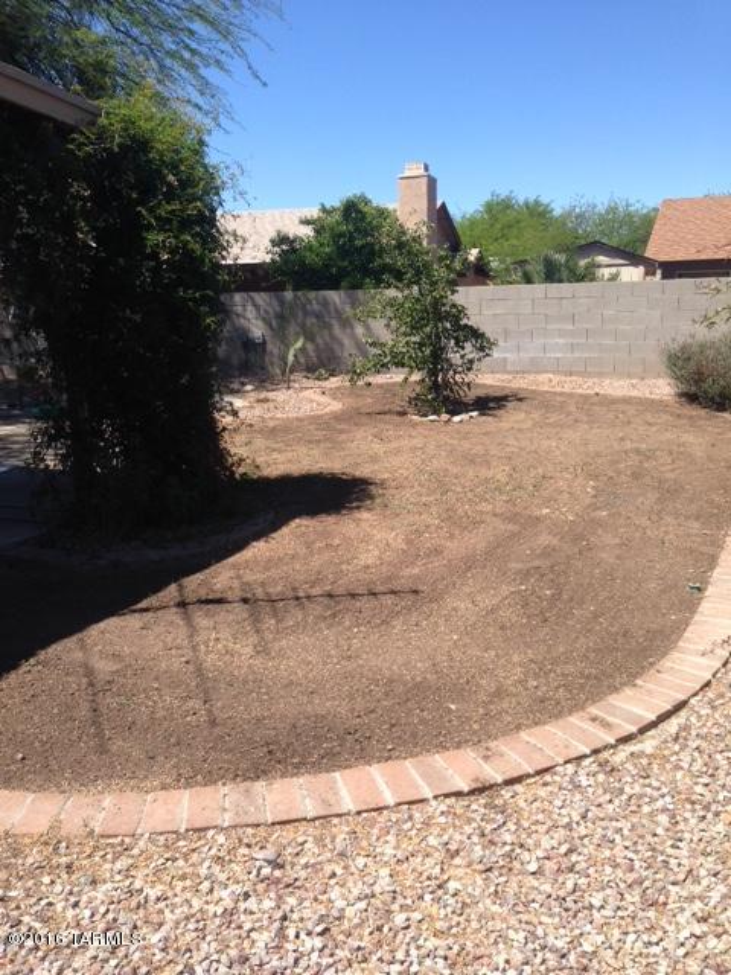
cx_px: 366
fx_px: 929
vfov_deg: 55.4
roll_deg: +0.9
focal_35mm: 33
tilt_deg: -9.0
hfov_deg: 42.9
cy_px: 488
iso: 50
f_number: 2.4
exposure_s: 1/1205
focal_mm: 4.12
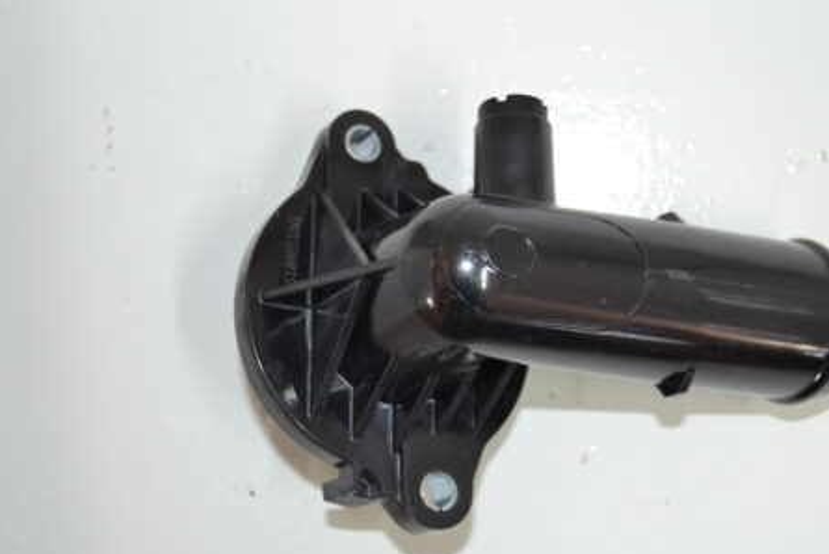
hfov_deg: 32.3
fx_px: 1429
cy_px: 262
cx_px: 479
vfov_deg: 21.9
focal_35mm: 62
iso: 200
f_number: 4.2
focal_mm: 30
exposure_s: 1/13
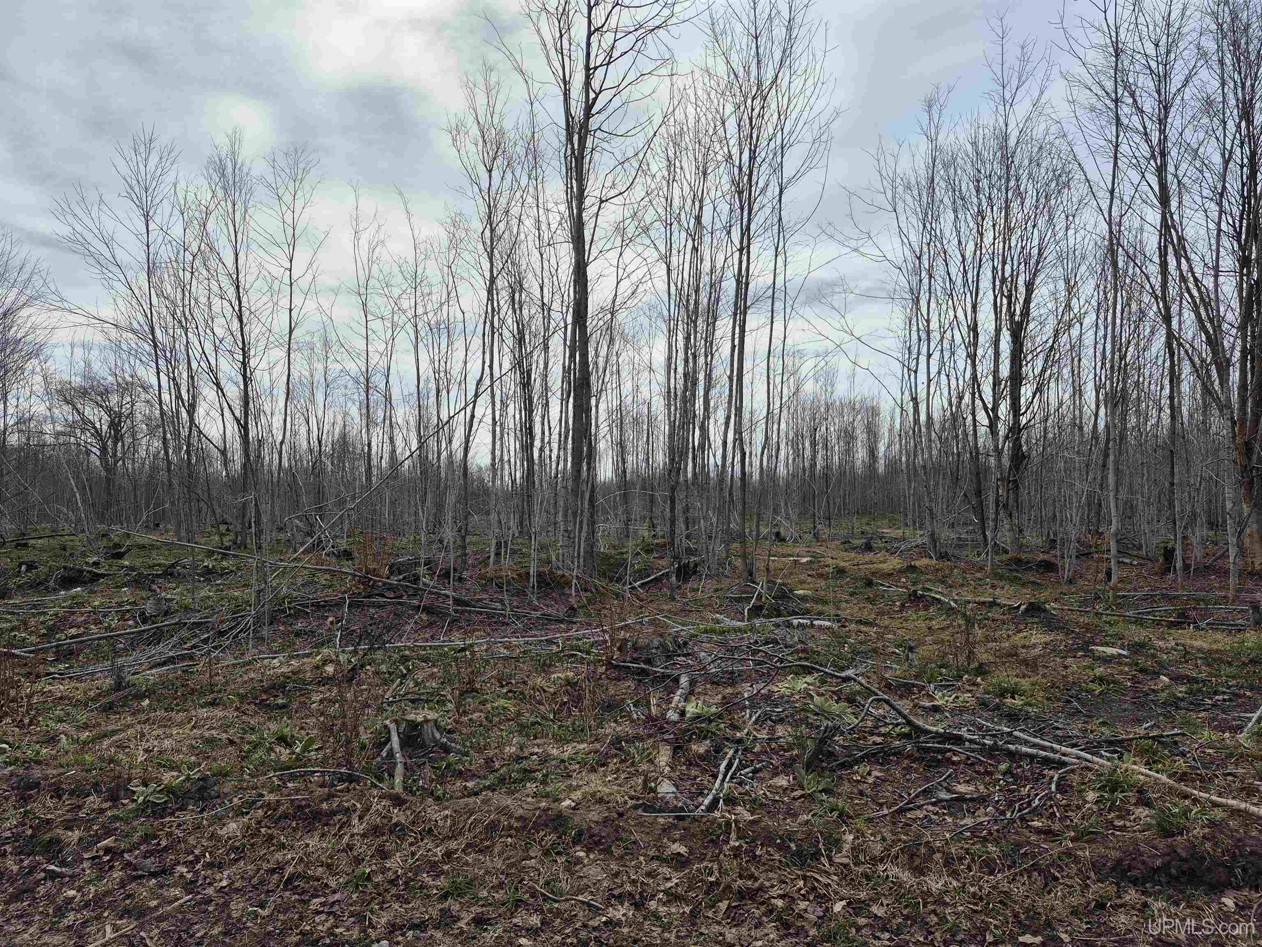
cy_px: 474
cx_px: 631
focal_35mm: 23
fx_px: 839
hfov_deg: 73.9
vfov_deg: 58.9
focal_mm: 5.4
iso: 25
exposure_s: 1/3400
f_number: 1.8
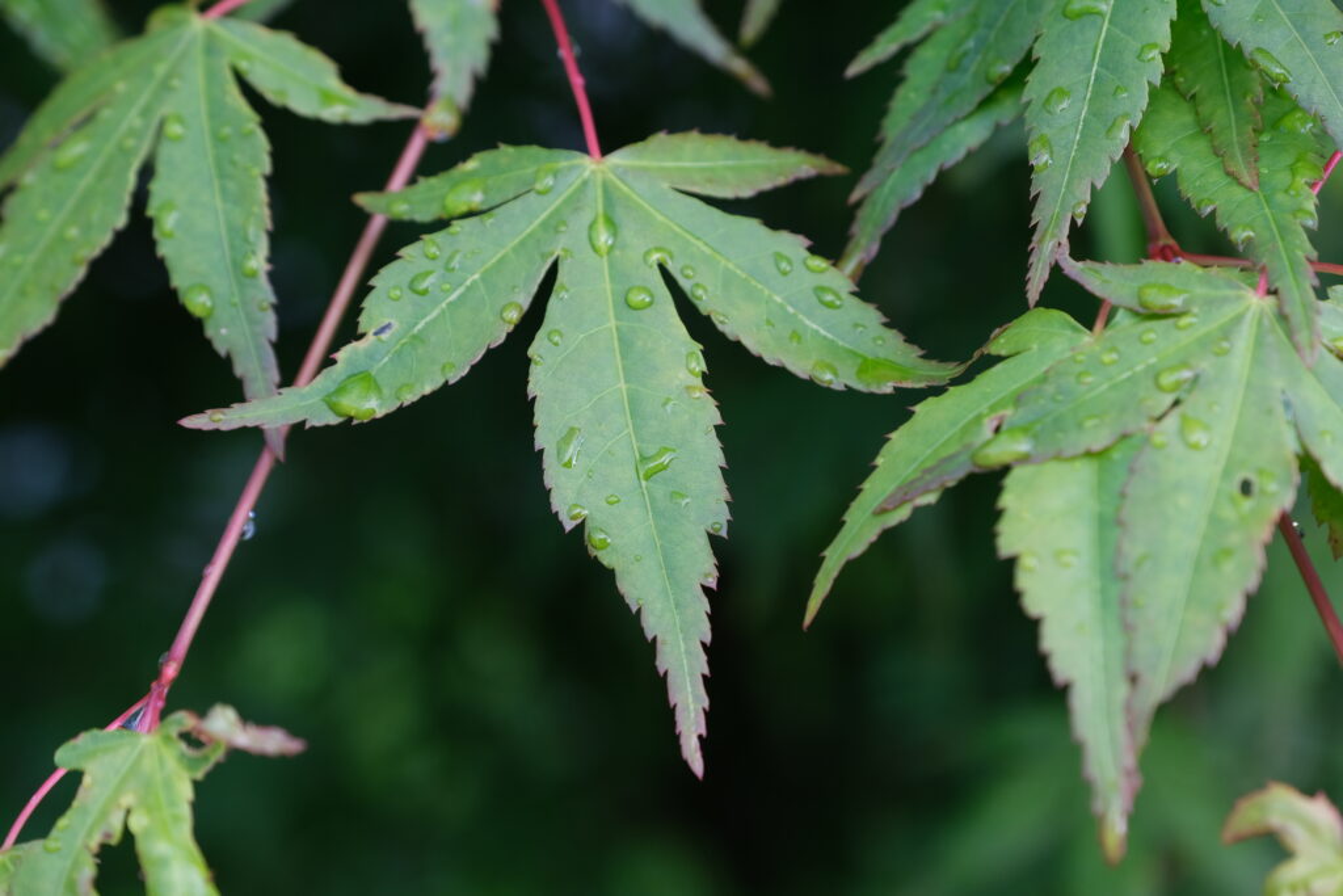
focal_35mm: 105
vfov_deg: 13.0
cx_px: 672
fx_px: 3917
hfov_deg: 19.5
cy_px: 448
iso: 250
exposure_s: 1/60
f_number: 5.3
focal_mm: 70.2
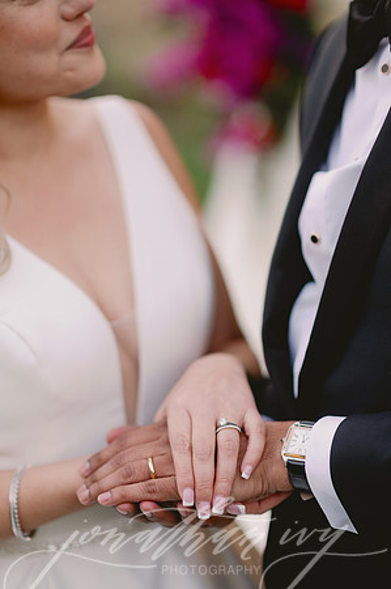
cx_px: 196
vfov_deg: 23.9
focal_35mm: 85
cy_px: 294
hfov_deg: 16.0
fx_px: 1388
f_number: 1.8
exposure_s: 1/320
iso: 400
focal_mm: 85
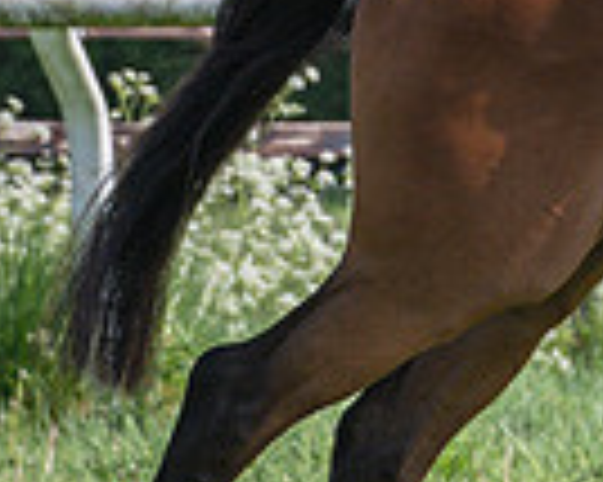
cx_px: 633
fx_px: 10647
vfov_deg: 2.6
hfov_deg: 3.2
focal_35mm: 597
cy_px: -78
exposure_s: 1/1600
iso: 200
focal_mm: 70
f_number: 4
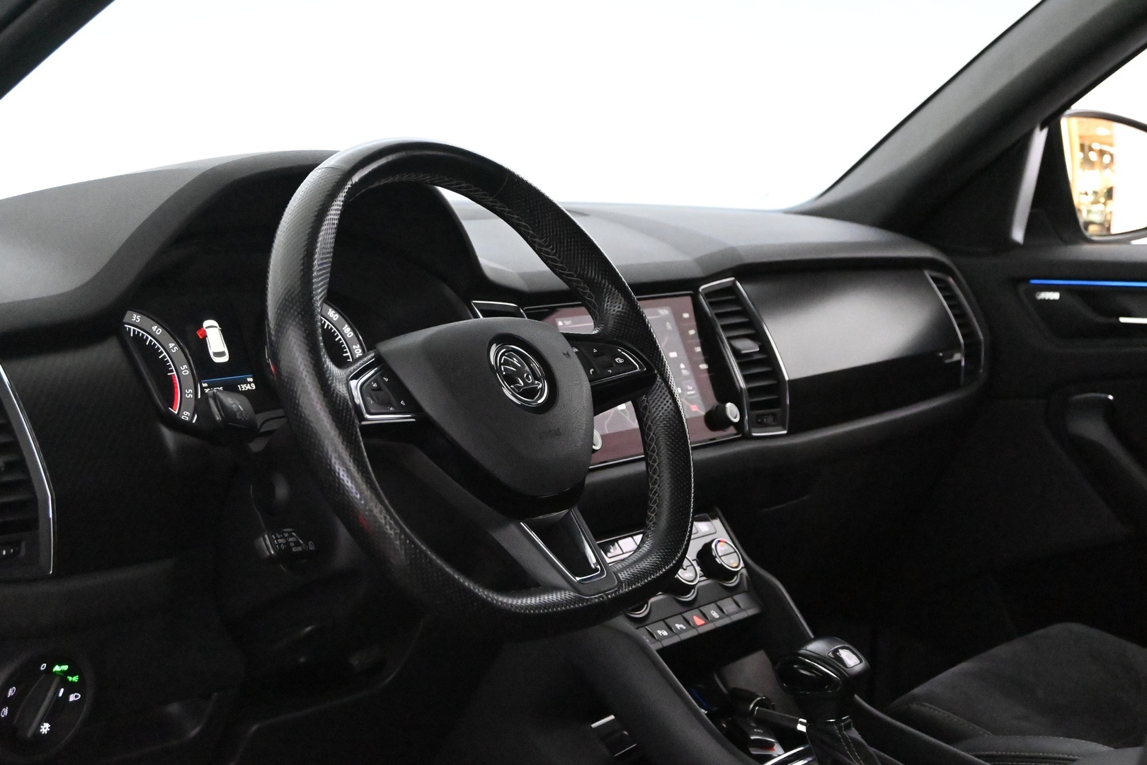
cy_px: 382
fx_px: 1816
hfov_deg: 35.1
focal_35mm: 57
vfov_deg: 23.8
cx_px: 574
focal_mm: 38
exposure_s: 1/60
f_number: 5.6
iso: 16000
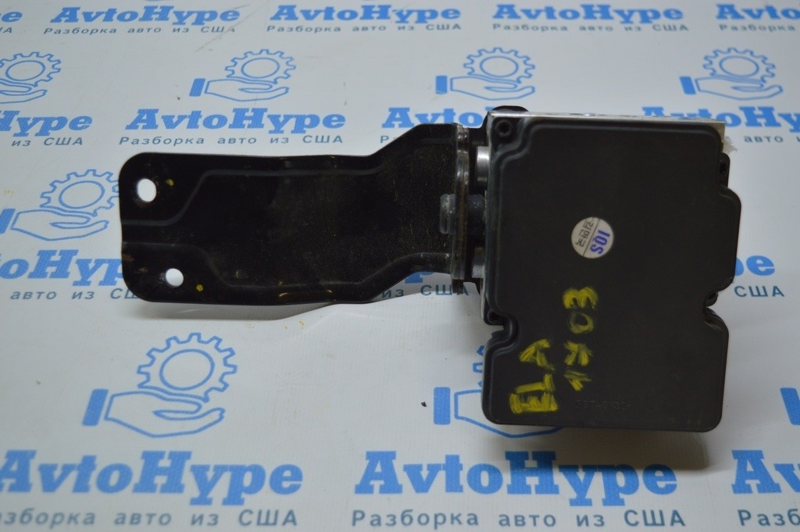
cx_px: 400
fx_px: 999
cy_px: 266
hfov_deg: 43.6
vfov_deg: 29.8
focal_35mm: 45
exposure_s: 1/100
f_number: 4.2
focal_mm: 30
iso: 400
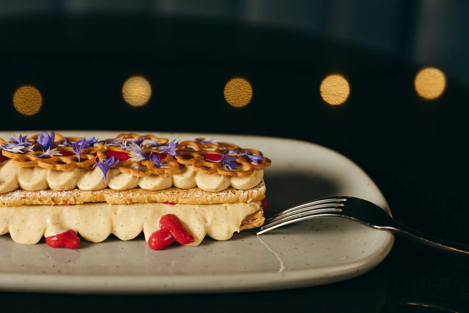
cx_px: 234
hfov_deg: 5.5
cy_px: 156
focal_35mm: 374
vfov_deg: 3.7
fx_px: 4873
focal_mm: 70
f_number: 4
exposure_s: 1/160
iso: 200
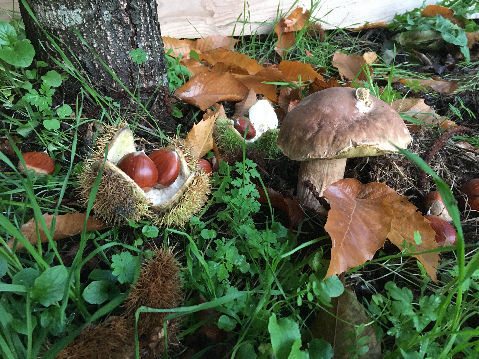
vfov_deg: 48.2
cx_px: 240
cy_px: 180
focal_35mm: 29
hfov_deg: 61.7
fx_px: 401
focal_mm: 4.15
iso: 200
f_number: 2.2
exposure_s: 1/17
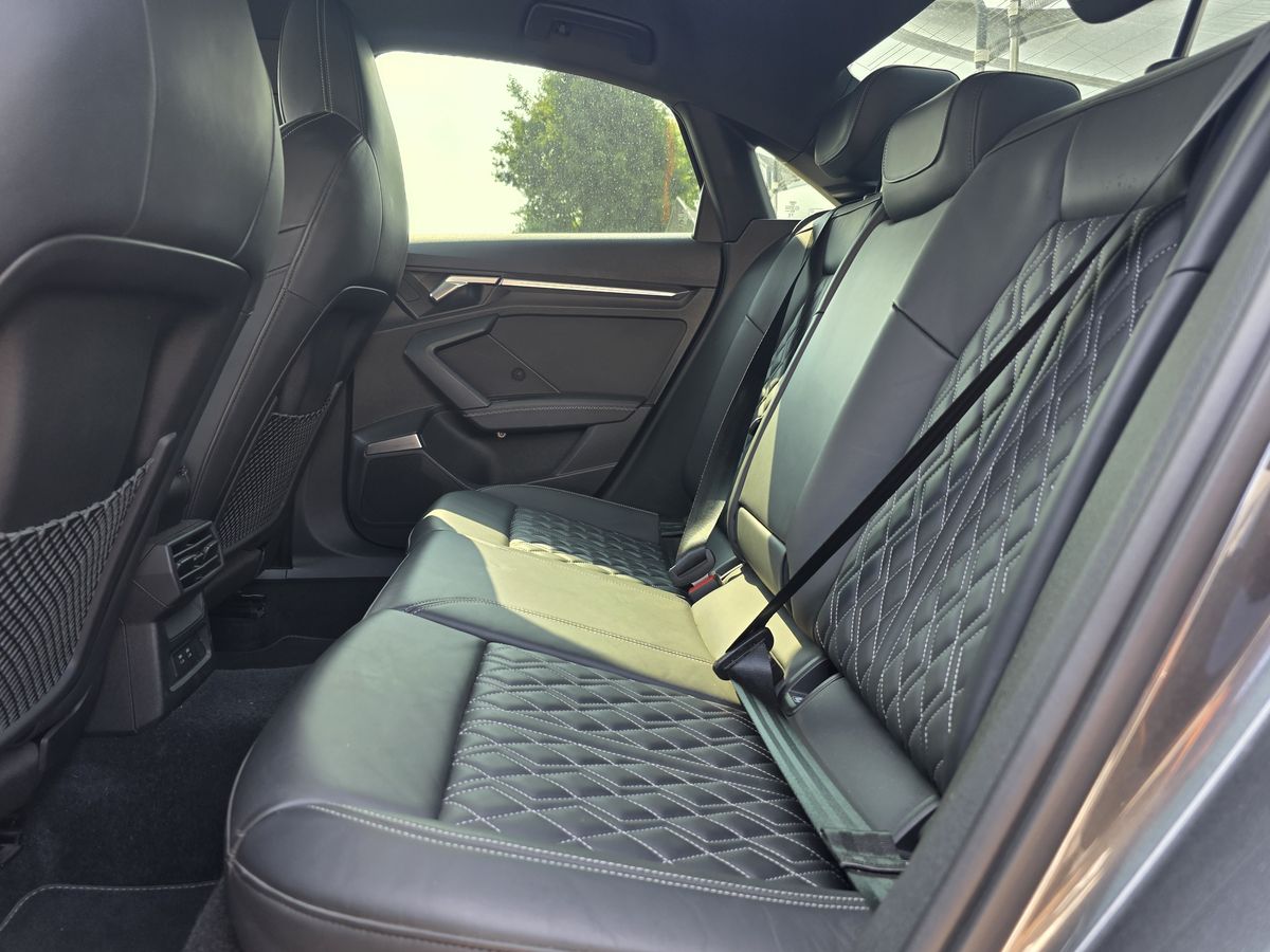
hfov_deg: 73.9
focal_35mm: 23
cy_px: 476
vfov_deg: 58.9
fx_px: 844
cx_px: 635
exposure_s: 1/180
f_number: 1.7
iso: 80
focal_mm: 6.3
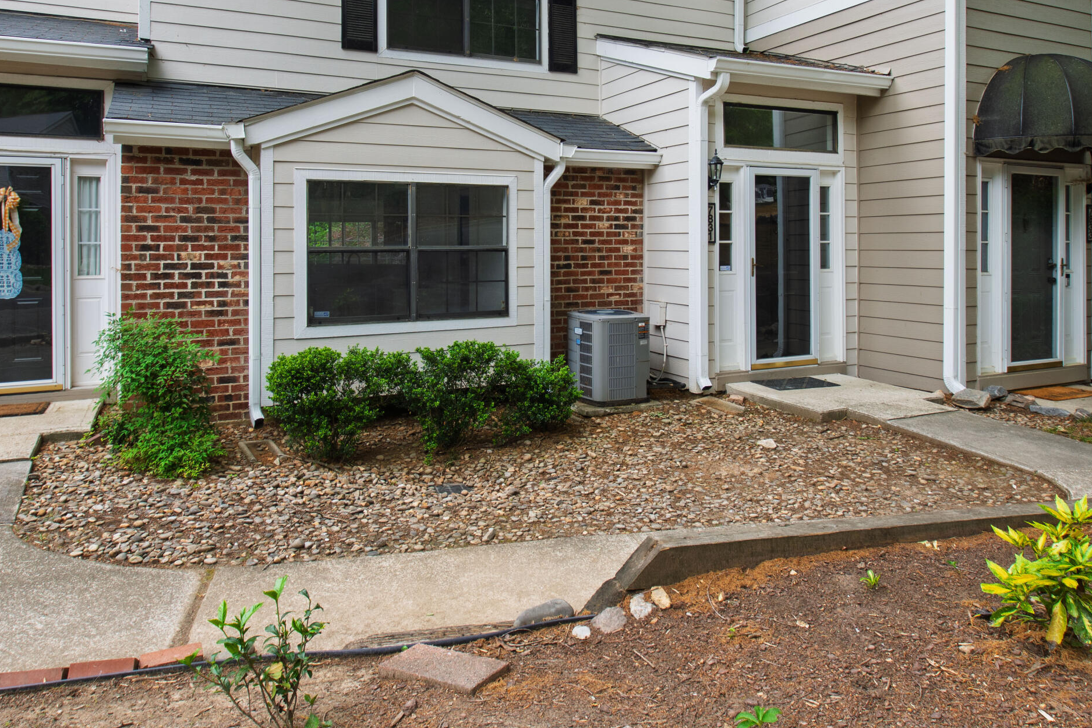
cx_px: 531
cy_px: 236
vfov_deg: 52.0
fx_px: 728
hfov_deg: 73.7
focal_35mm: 24
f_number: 8
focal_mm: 10
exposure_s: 1/13
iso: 100
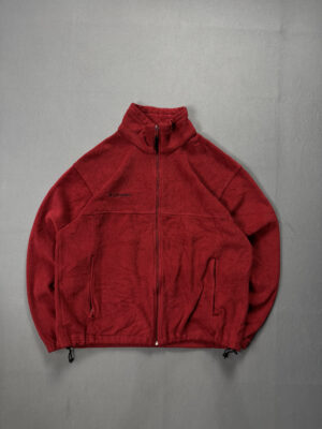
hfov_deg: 56.8
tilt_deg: -88.7
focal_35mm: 24
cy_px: 214
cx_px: 161
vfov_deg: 71.6
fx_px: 298
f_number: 1.78
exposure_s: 1/60
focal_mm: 6.76
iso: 200
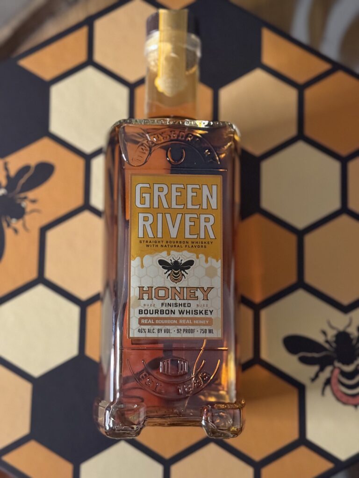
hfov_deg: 30.3
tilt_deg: -83.8
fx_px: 664
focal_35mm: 48
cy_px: 239
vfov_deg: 39.7
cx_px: 180
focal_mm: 6.76
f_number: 1.78
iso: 800
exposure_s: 1/23
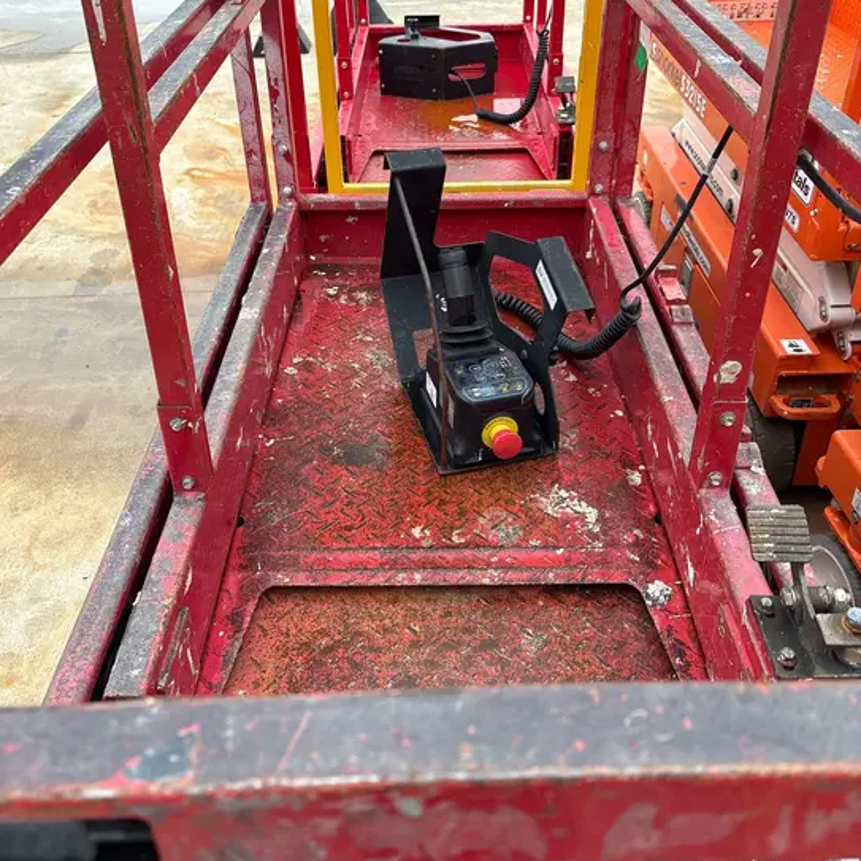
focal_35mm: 31
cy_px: 293
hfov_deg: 52.5
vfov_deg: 51.6
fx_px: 872
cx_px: 428
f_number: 1.6
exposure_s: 1/273
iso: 40
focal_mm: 5.96
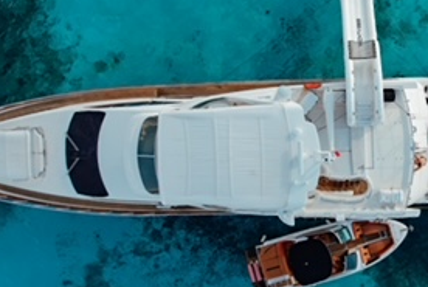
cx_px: 354
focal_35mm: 51
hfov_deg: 37.2
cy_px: 98
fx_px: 607
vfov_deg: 26.4
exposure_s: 1/800
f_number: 2.8
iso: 100
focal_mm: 8.38
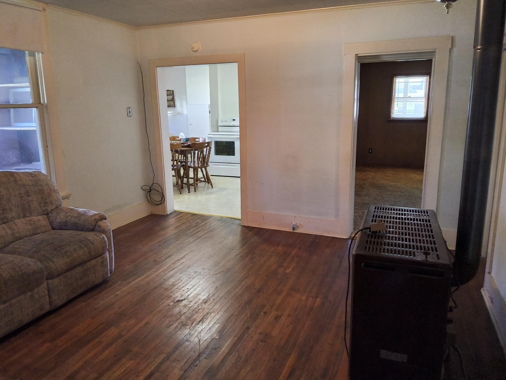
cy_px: 190
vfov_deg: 54.9
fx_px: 365
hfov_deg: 69.4
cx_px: 253
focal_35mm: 25
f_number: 2
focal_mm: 3.08
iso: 500
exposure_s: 1/100
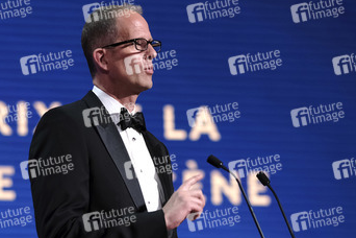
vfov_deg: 7.7
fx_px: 1760
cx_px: 123
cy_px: 141
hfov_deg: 11.5
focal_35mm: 178
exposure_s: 1/400
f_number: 2
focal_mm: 90
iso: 1600
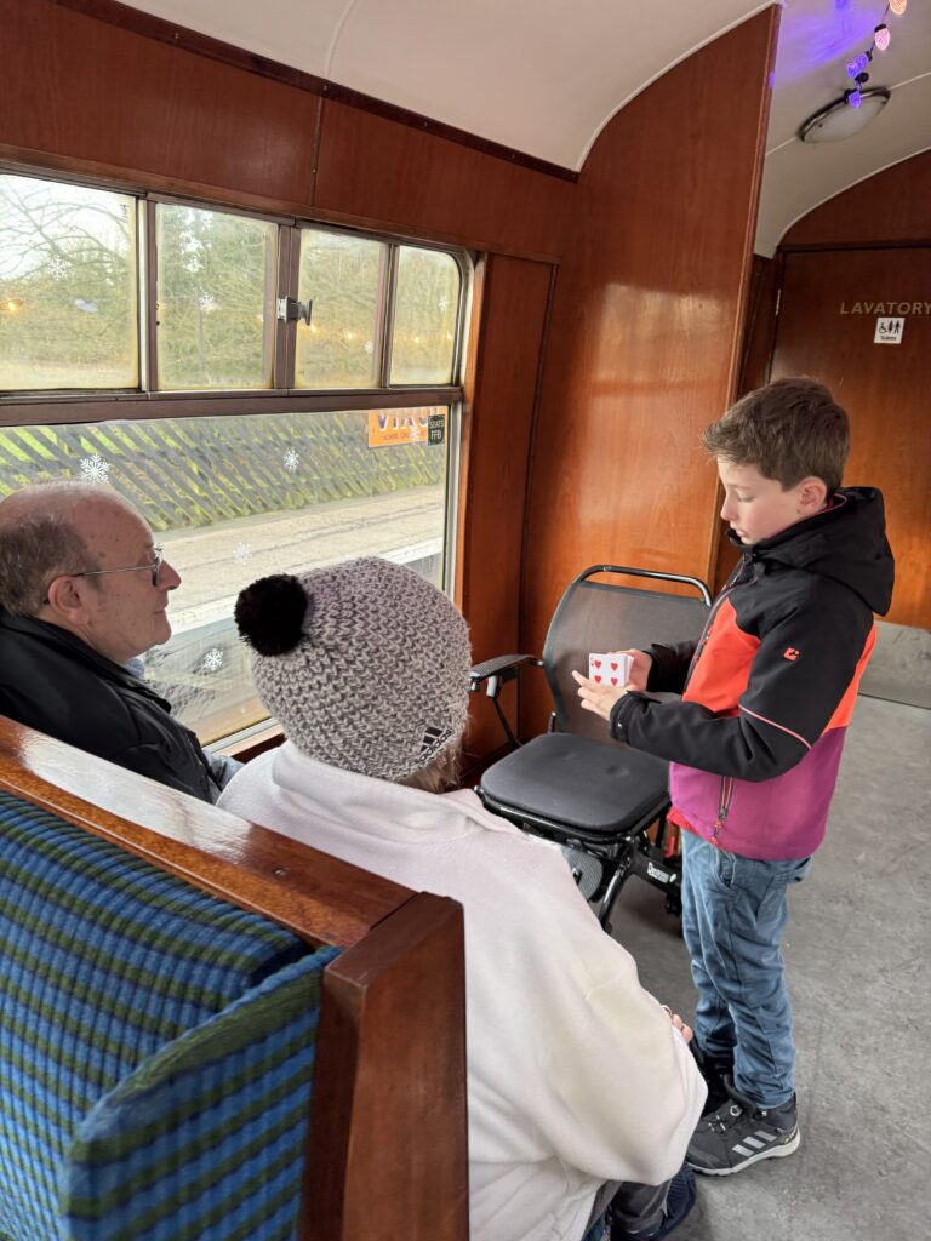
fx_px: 861
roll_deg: +5.2
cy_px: 620
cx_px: 466
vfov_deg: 71.6
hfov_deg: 56.8
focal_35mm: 24
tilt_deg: -16.9
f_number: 1.78
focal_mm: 6.76
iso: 200
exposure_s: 1/100
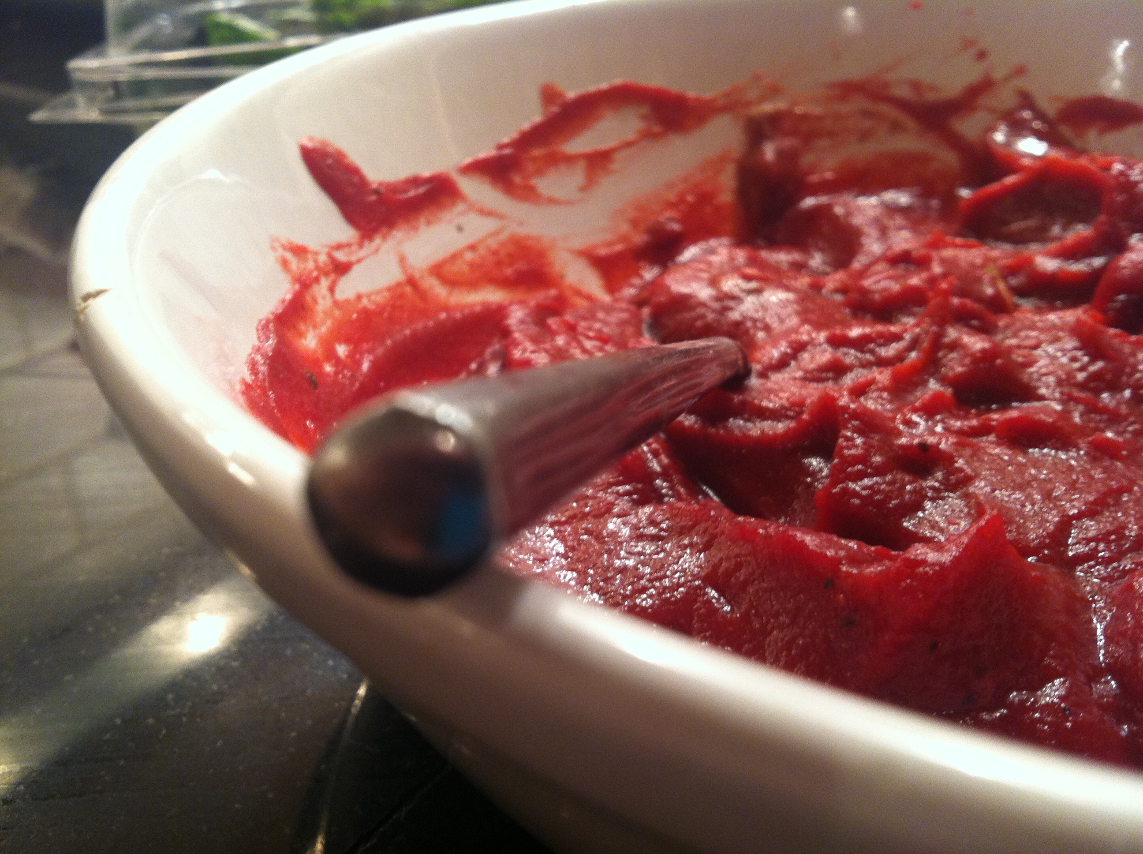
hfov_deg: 52.7
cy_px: 427
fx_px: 1154
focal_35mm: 35
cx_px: 572
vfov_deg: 40.6
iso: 160
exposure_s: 1/17
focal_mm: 3.85
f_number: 2.8
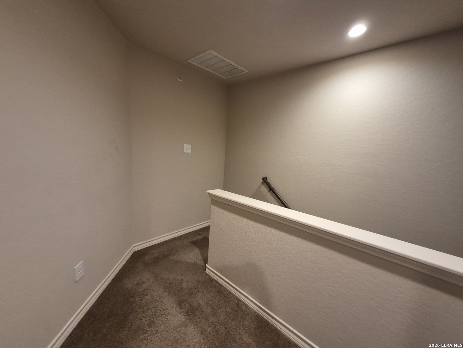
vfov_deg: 89.9
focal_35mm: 13
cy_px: 174
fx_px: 174
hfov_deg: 106.2
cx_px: 232
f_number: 2.2
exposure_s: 1/60
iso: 500
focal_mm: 1.74
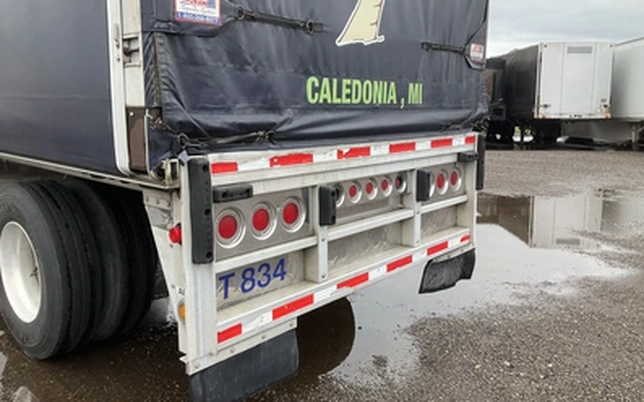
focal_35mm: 31
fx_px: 544
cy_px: 190
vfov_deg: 40.6
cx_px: 321
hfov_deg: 61.2
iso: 25
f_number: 1.8
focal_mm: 3
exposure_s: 1/274
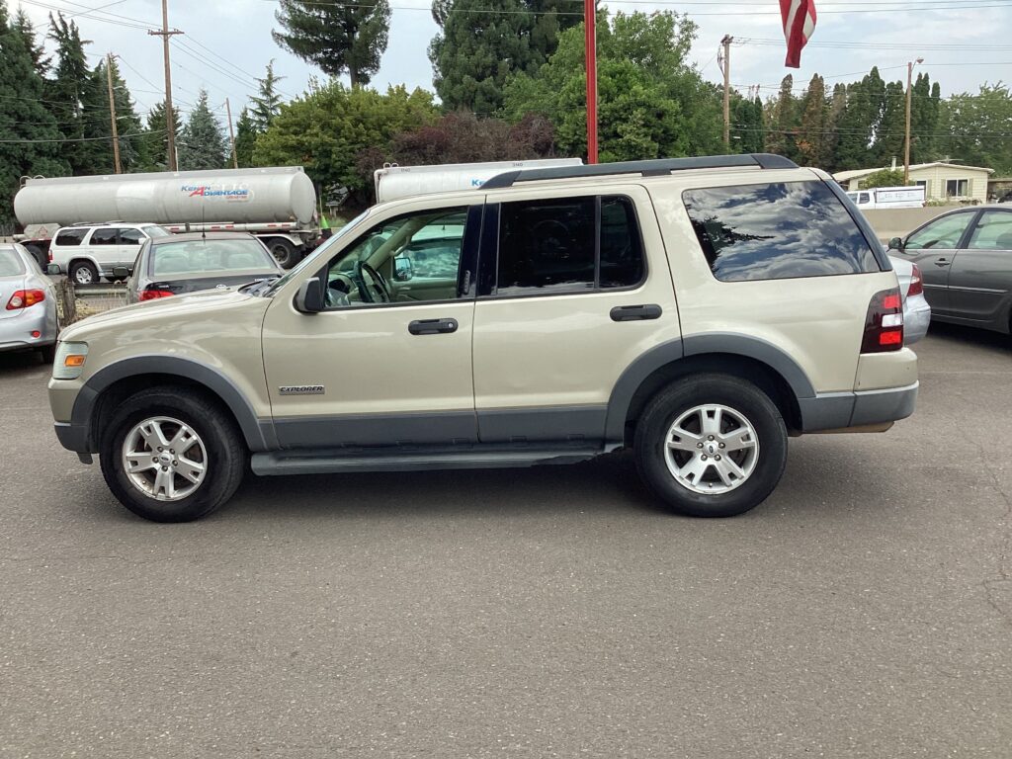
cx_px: 506
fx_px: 906
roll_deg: +3.0
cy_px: 380
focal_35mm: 31
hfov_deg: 58.4
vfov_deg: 45.4
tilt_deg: -10.1
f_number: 2.4
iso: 25
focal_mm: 3.3
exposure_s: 1/448
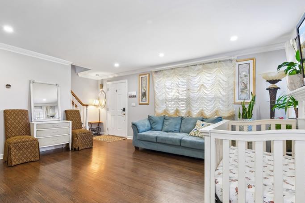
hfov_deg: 89.5
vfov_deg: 67.3
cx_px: 132
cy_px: 108
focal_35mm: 18
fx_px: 152
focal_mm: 8
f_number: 5.6
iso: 125
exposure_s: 1/2.5
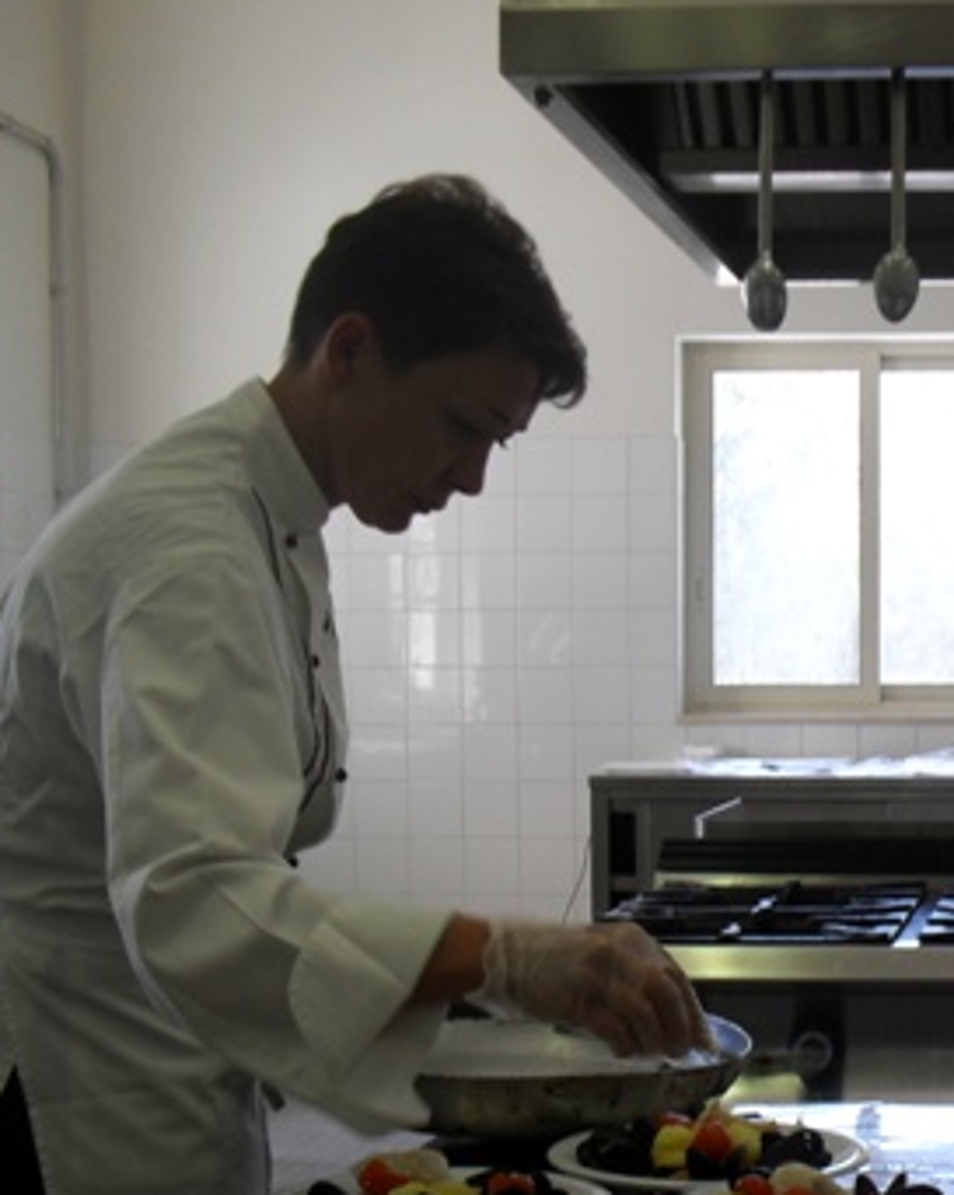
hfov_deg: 22.3
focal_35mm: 64
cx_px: 1080
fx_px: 2262
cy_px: 821
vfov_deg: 29.3
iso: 100
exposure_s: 1/45
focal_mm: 6.3
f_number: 3.2
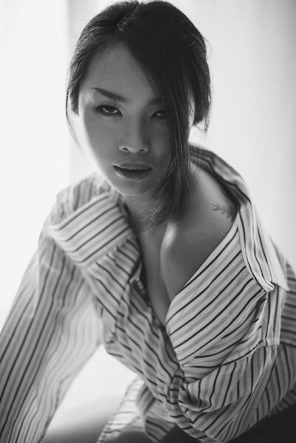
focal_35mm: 50
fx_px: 616
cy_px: 222
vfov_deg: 39.6
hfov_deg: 27.0
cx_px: 148
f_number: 2
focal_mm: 50
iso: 800
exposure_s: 1/125
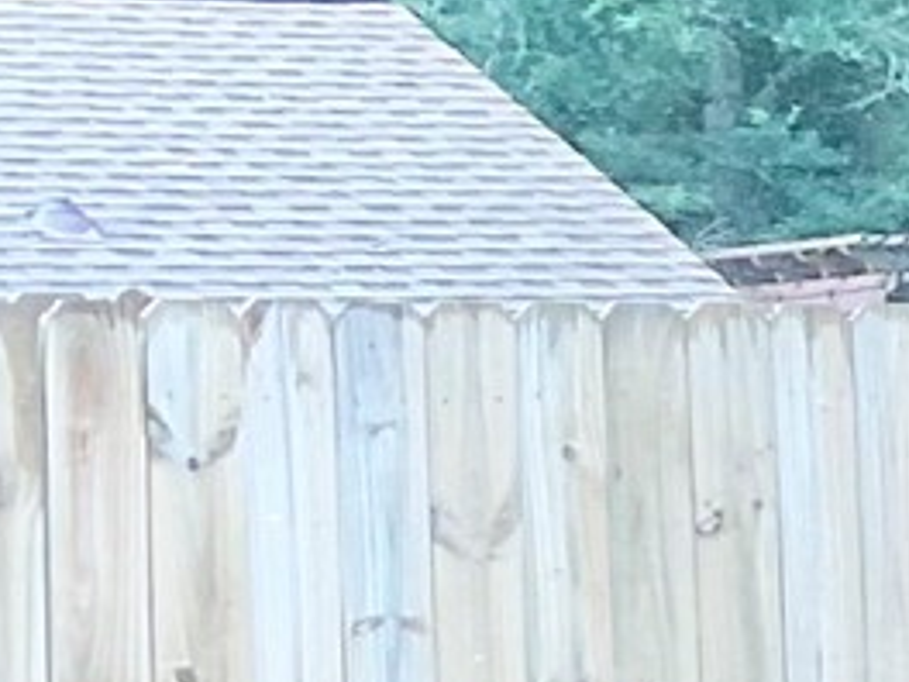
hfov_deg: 7.5
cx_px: 2954
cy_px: 623
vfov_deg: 6.6
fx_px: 5908
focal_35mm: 225
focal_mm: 3
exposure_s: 1/60
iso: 40
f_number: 1.8
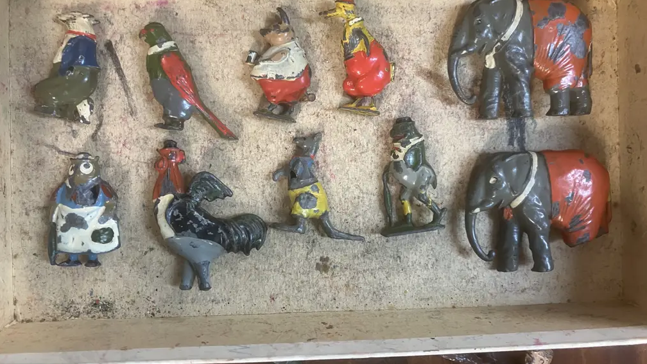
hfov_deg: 62.6
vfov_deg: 37.8
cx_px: 327
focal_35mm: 31
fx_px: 532
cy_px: 168
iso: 200
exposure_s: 1/50
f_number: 1.8
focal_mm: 3.99
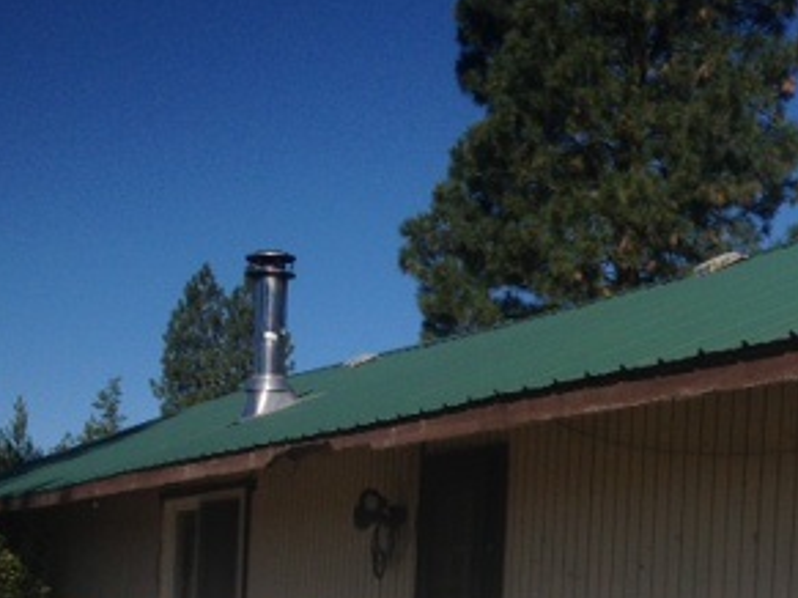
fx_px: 1774
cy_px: 631
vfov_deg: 18.5
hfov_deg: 25.1
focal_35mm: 77
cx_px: 581
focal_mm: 4.28
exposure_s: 1/2045
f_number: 2.4
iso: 50
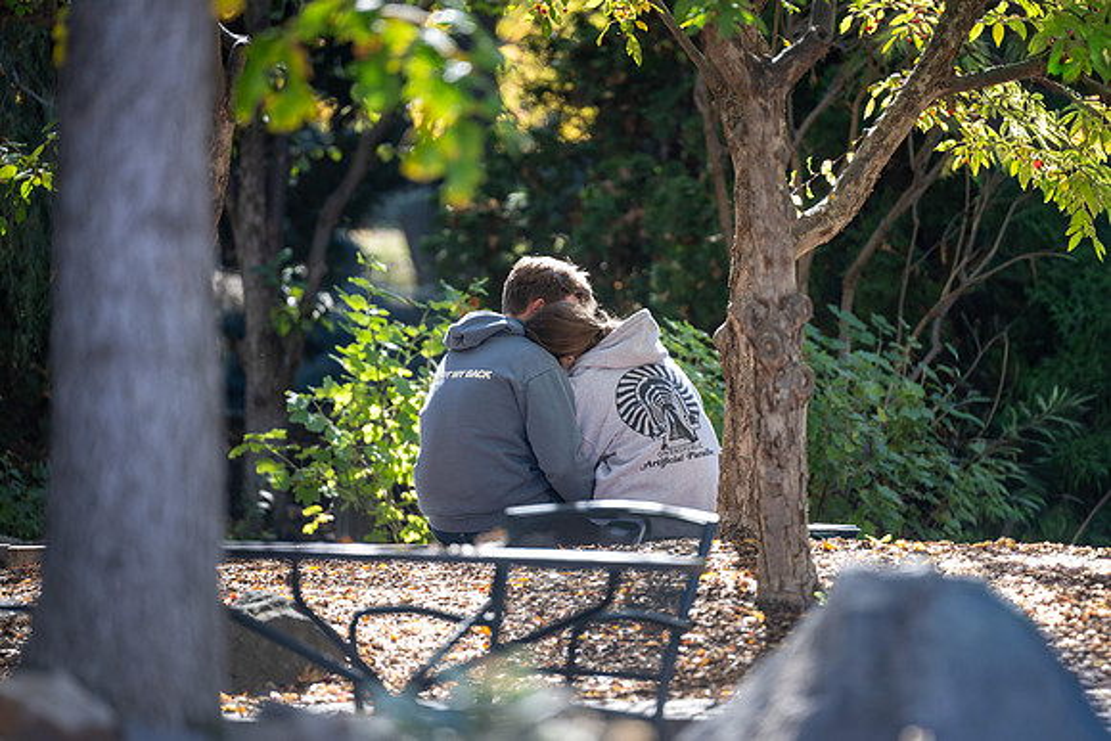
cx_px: 598
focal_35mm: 233
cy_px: 333
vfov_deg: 5.9
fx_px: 7197
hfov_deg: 8.8
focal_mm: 200
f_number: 2.8
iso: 100
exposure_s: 1/200
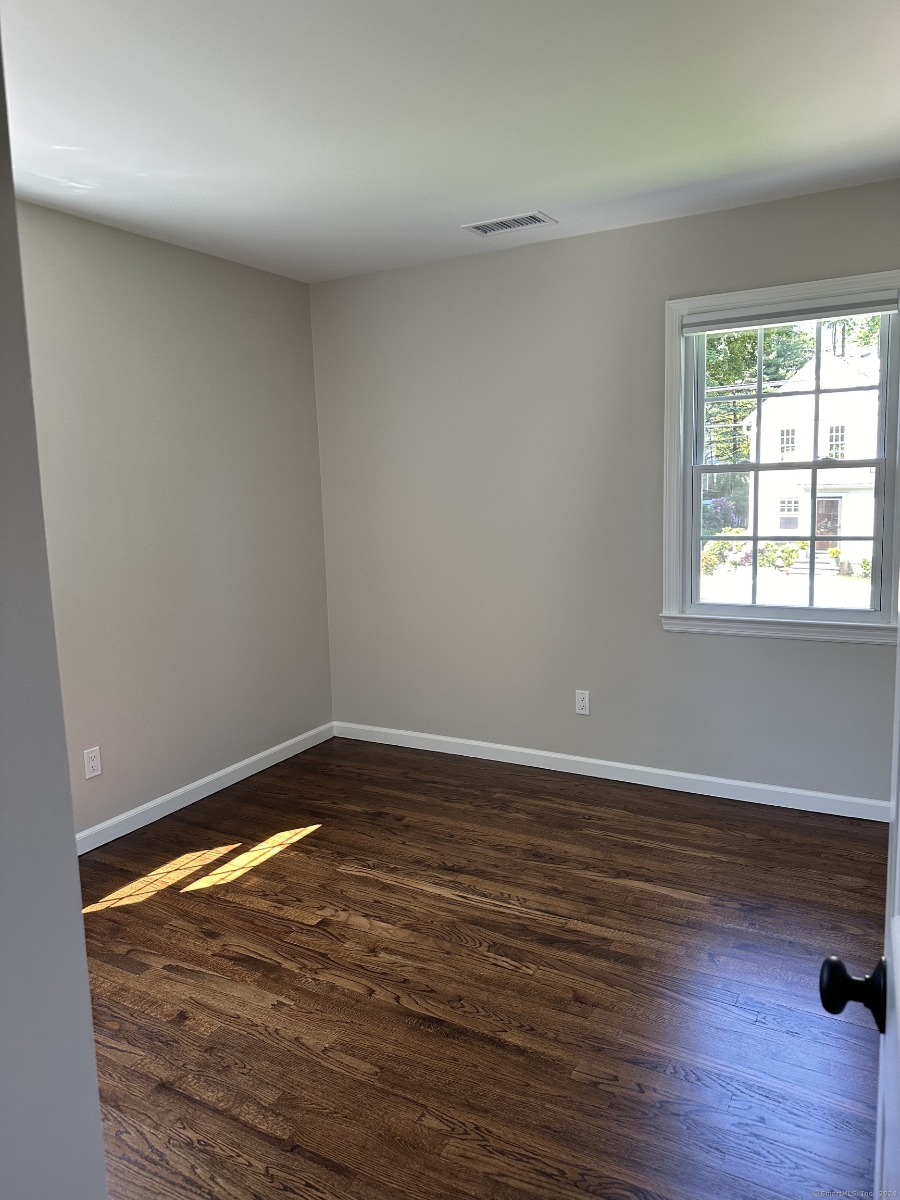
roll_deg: +1.3
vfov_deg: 71.6
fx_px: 832
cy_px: 600
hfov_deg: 56.8
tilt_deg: -8.3
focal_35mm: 24
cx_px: 450
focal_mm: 6.86
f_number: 1.78
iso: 160
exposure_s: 1/121
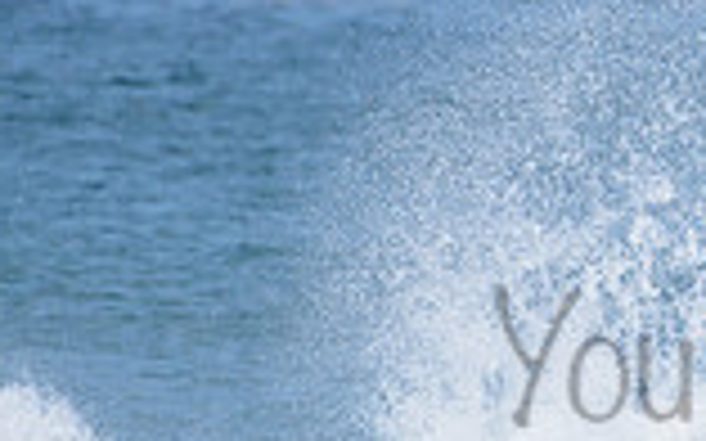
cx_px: 958
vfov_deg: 0.7
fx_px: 36256
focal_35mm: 1885
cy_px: 317
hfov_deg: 1.1
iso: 250
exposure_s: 1/2500
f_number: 6.3
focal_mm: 500
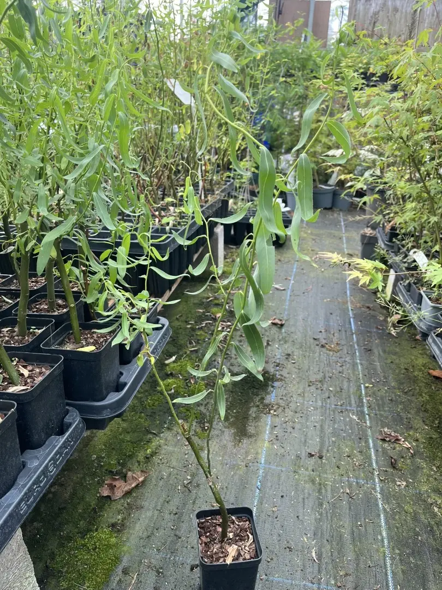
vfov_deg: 67.3
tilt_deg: -24.3
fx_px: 443
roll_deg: -4.0
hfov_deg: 53.1
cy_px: 295
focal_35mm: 26
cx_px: 221
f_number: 1.6
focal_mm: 5.1
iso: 40
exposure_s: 1/257
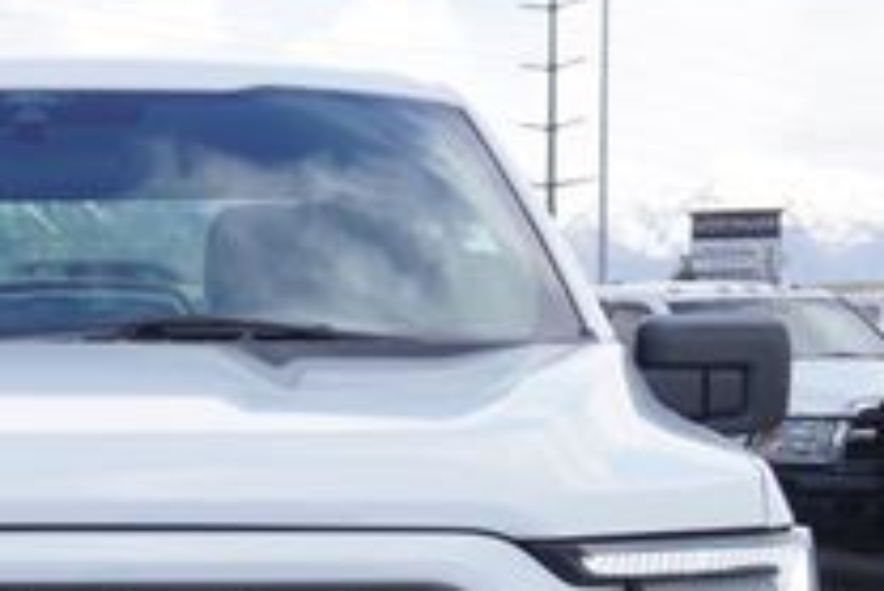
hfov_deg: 18.0
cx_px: 0
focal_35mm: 111
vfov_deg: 11.9
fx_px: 2727
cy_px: 850
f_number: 7.1
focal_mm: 24
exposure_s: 1/160
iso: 100
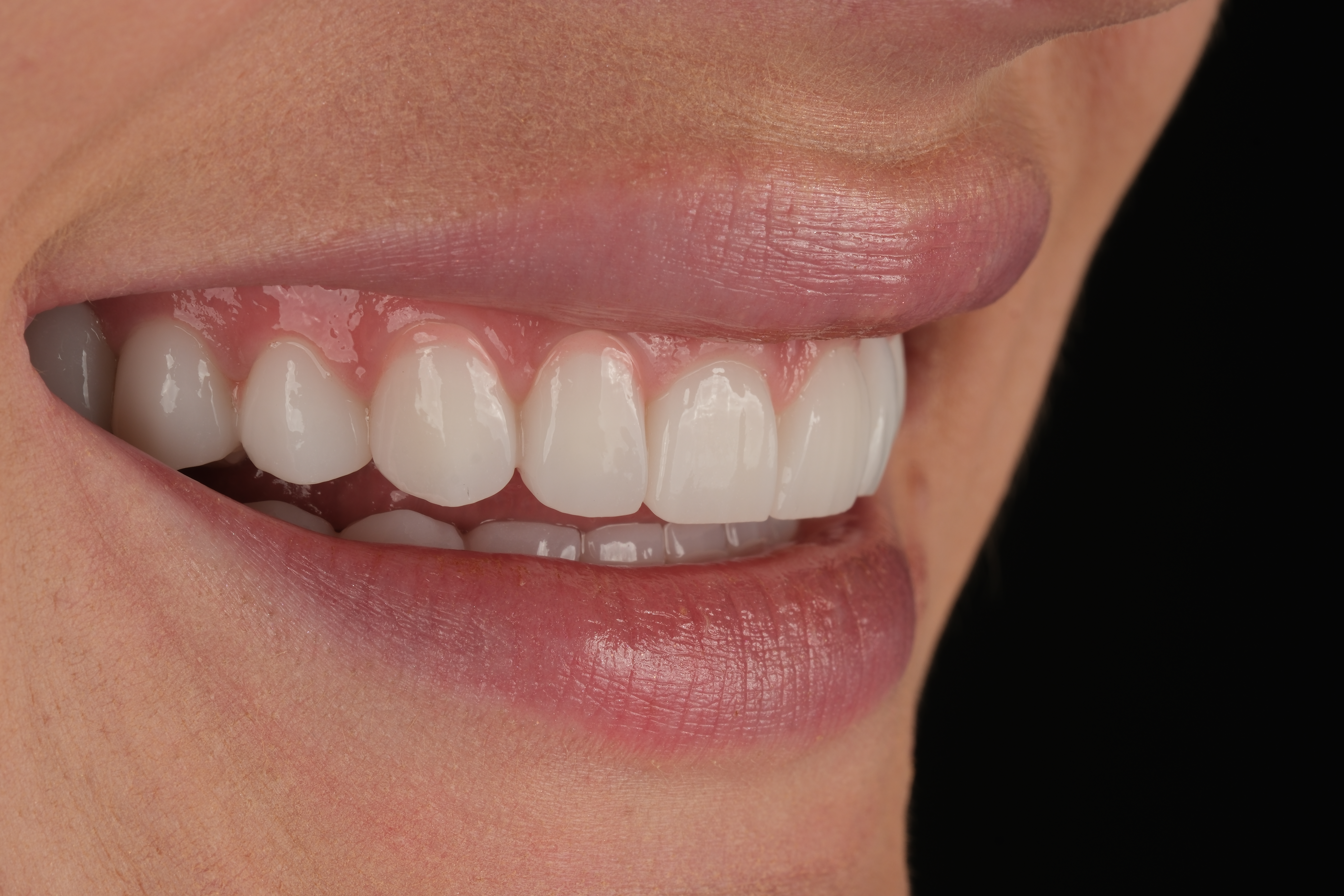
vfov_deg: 11.4
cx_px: 672
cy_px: 448
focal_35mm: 120
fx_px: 4480
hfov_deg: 17.1
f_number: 20
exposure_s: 1/125
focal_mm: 80
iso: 125
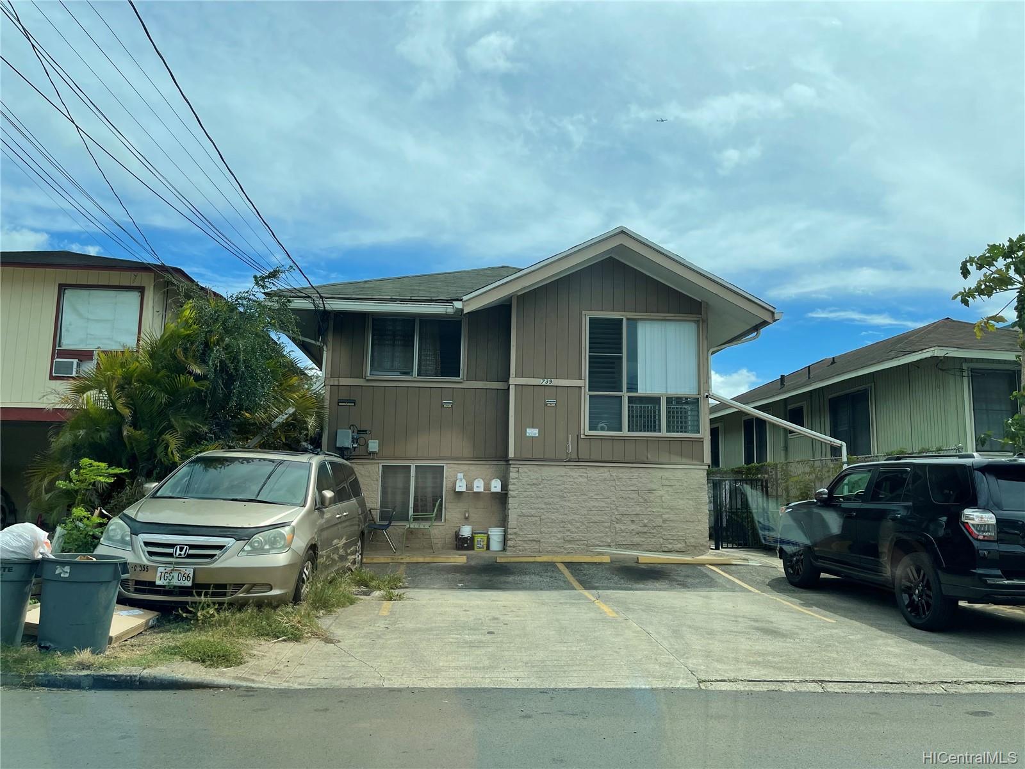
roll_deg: -0.9
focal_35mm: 26
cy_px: 384
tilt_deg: +6.8
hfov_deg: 67.3
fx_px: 770
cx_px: 512
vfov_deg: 53.1
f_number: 1.6
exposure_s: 1/4902
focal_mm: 5.1
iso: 32
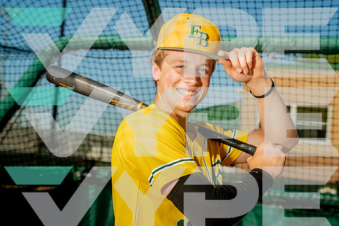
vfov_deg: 24.6
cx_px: 173
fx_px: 518
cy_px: 122
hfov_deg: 36.2
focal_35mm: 55
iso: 100
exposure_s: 1/250
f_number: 4.5
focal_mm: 49
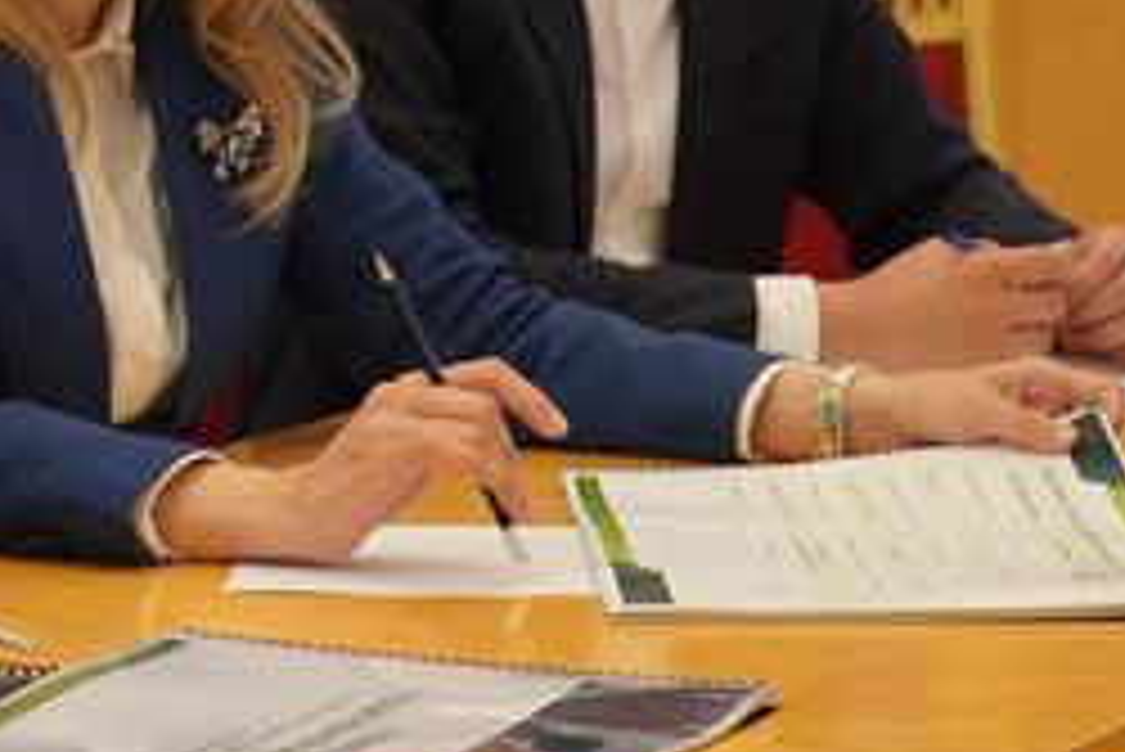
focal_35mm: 163
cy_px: 110
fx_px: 5096
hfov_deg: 12.1
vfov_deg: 8.4
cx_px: -441
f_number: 4
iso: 3200
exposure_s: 1/160
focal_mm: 34
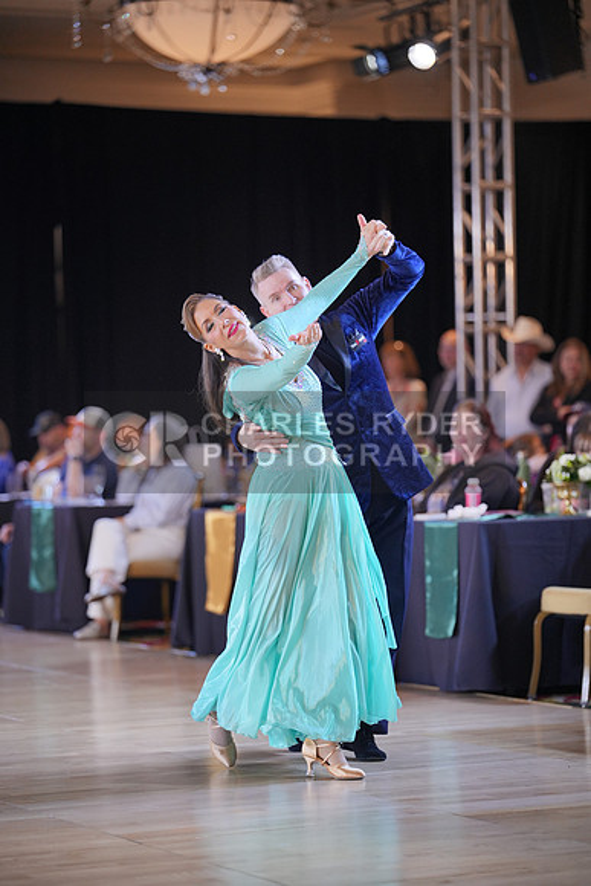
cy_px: 443
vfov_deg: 17.9
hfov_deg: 12.0
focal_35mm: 114
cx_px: 296
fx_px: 2805
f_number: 2
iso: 1250
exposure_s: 1/500
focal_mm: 114
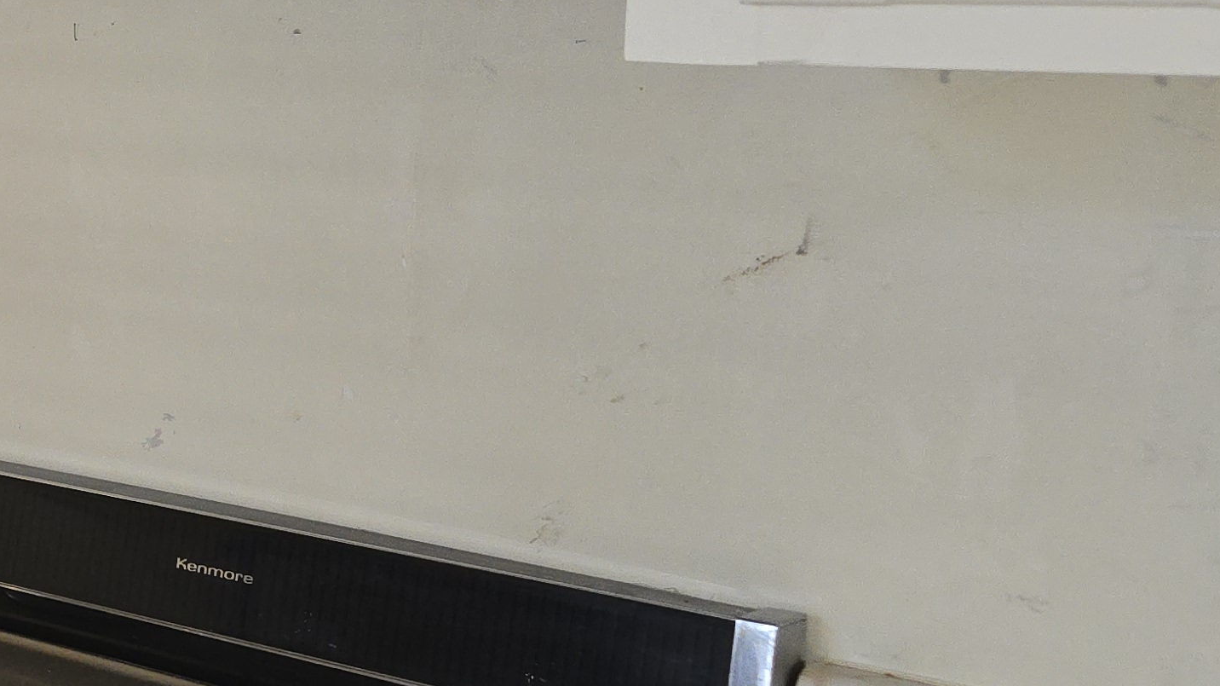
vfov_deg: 17.2
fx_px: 2264
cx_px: -112
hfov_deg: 27.6
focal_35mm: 70
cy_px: 280
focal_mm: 5.4
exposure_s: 1/60
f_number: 1.8
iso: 125
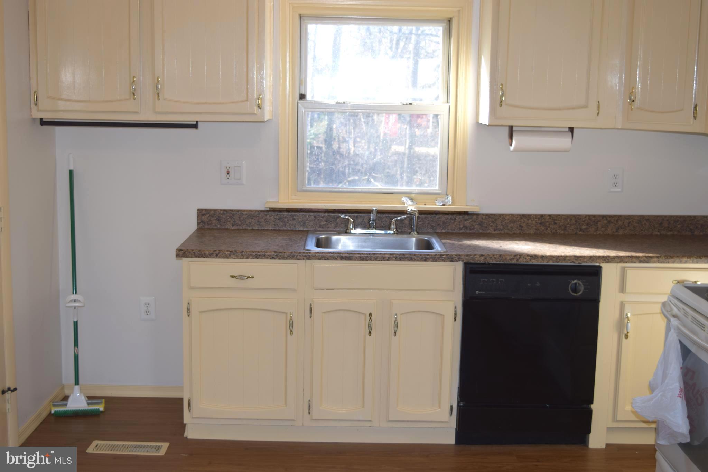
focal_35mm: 46
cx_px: 354
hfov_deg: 42.3
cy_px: 236
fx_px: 914
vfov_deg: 28.9
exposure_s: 1/60
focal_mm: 31
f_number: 4.2
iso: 140
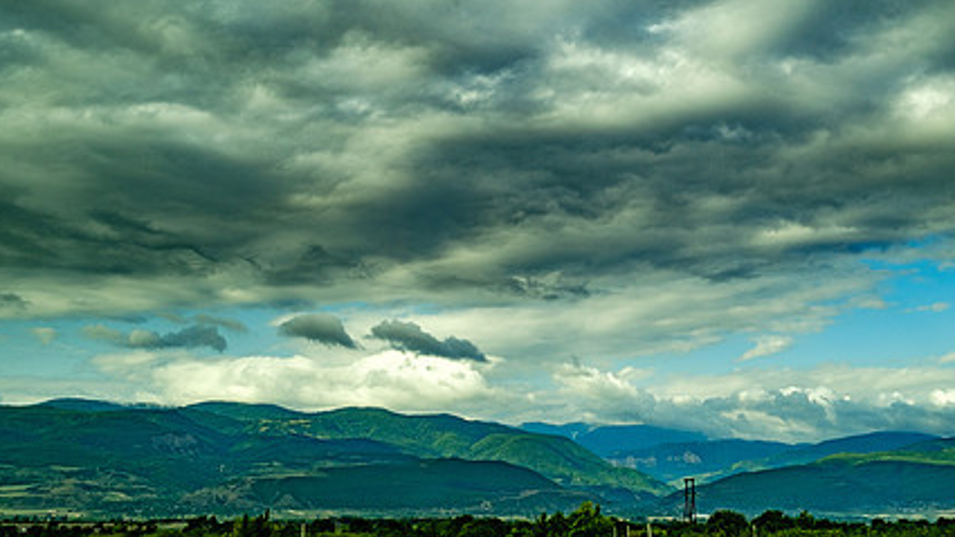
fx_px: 988
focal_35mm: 39
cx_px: 620
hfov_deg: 50.9
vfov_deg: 30.0
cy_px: 140
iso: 160
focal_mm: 18.2
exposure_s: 1/400
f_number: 4.5
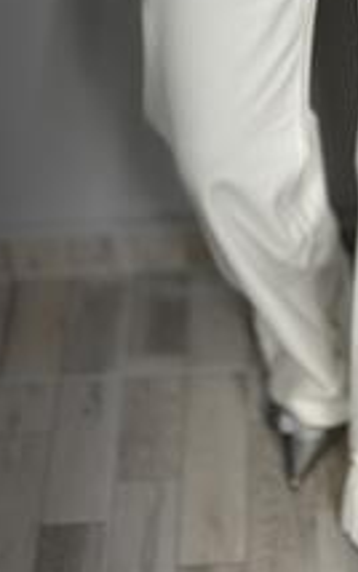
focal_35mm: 98
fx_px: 1528
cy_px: 84
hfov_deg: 13.2
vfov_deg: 20.9
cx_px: 371
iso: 64
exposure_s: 1/157
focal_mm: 6.86
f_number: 1.78
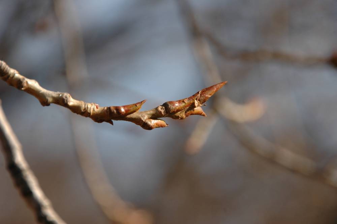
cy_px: 112
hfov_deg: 5.5
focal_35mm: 375
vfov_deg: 3.7
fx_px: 3506
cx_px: 168
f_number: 8
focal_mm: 250
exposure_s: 1/320
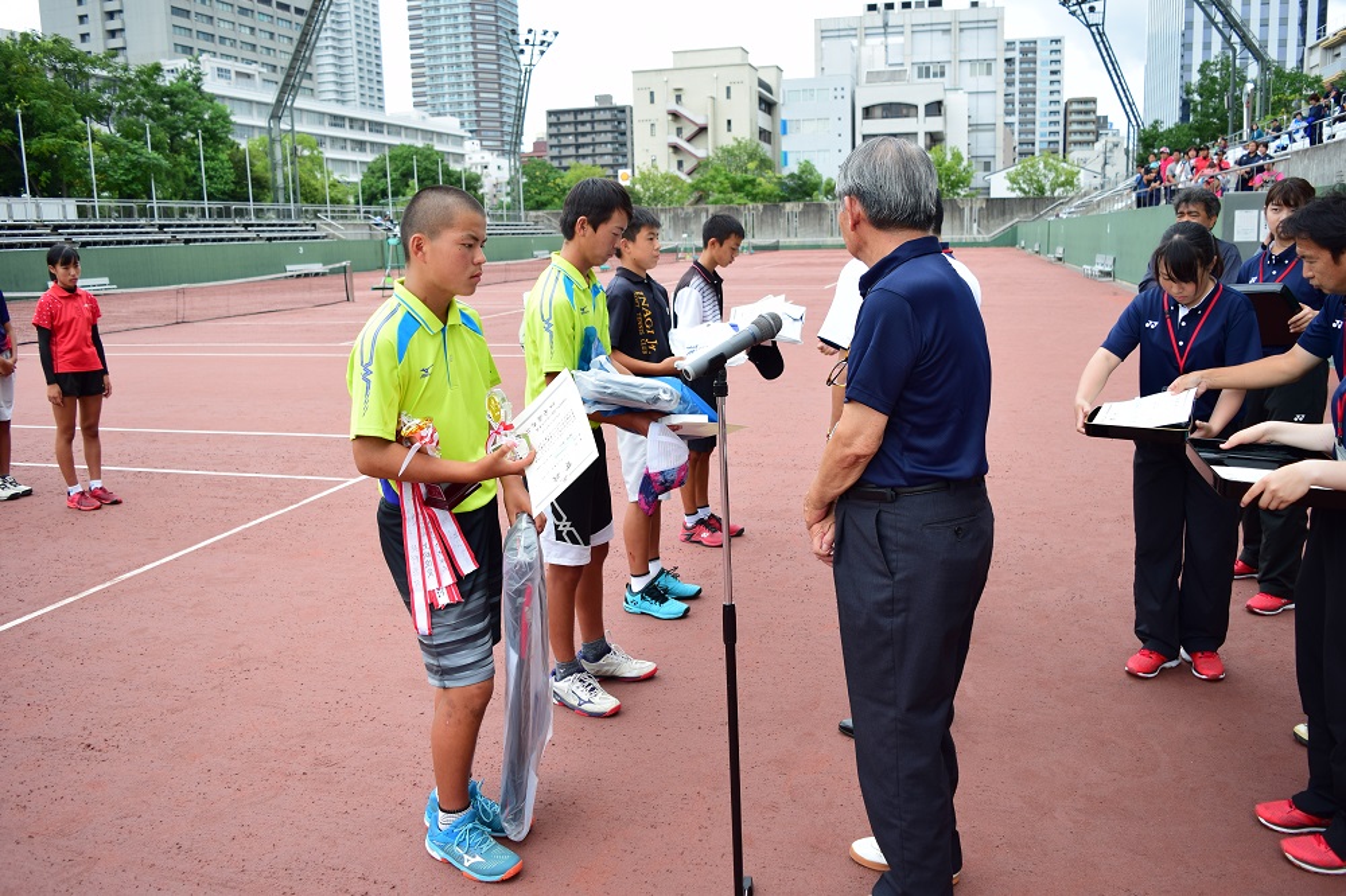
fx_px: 1009
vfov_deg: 47.9
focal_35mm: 27
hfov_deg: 67.4
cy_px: 448
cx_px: 673
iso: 125
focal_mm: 18
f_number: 3.5
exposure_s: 1/320
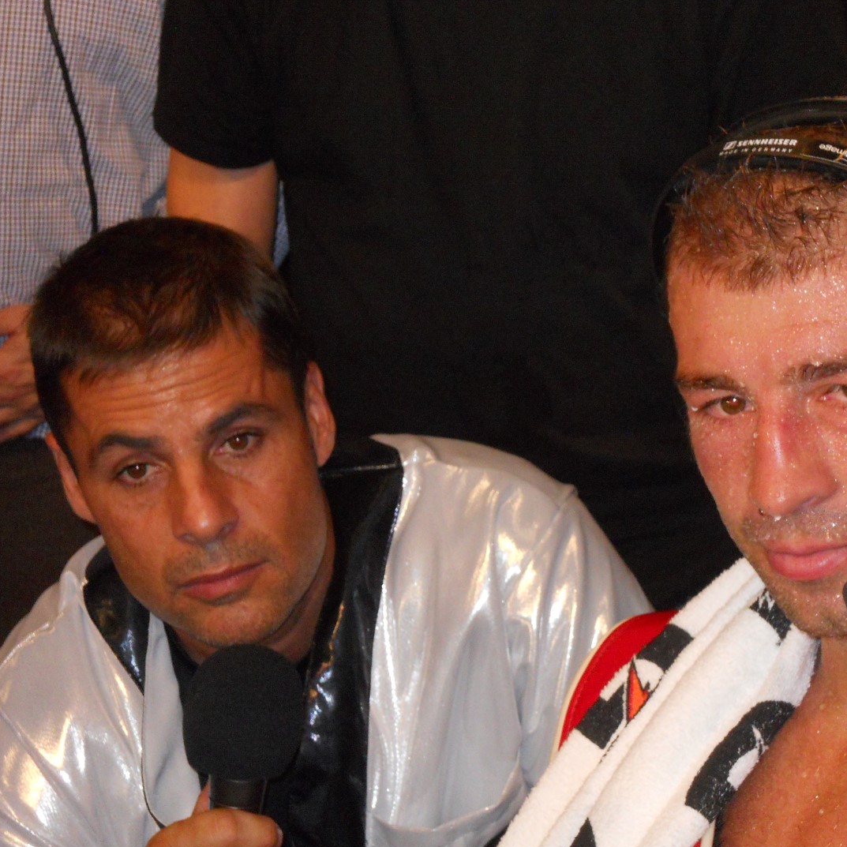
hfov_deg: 13.0
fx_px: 3710
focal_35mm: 134
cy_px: 425
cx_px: 543
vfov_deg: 13.0
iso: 500
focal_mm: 20.3
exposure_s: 1/60
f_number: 5.9
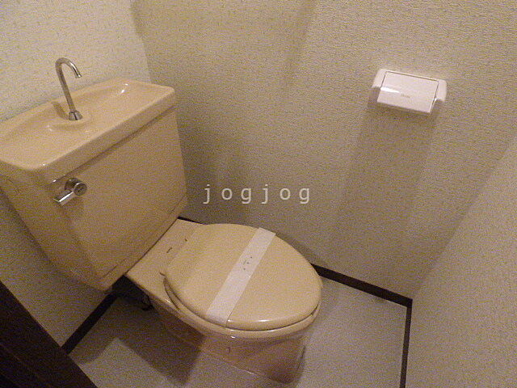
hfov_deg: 81.7
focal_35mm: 20
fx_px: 299
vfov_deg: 66.0
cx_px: 258
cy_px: 194
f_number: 2.8
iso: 1600
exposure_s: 1/100
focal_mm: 3.58
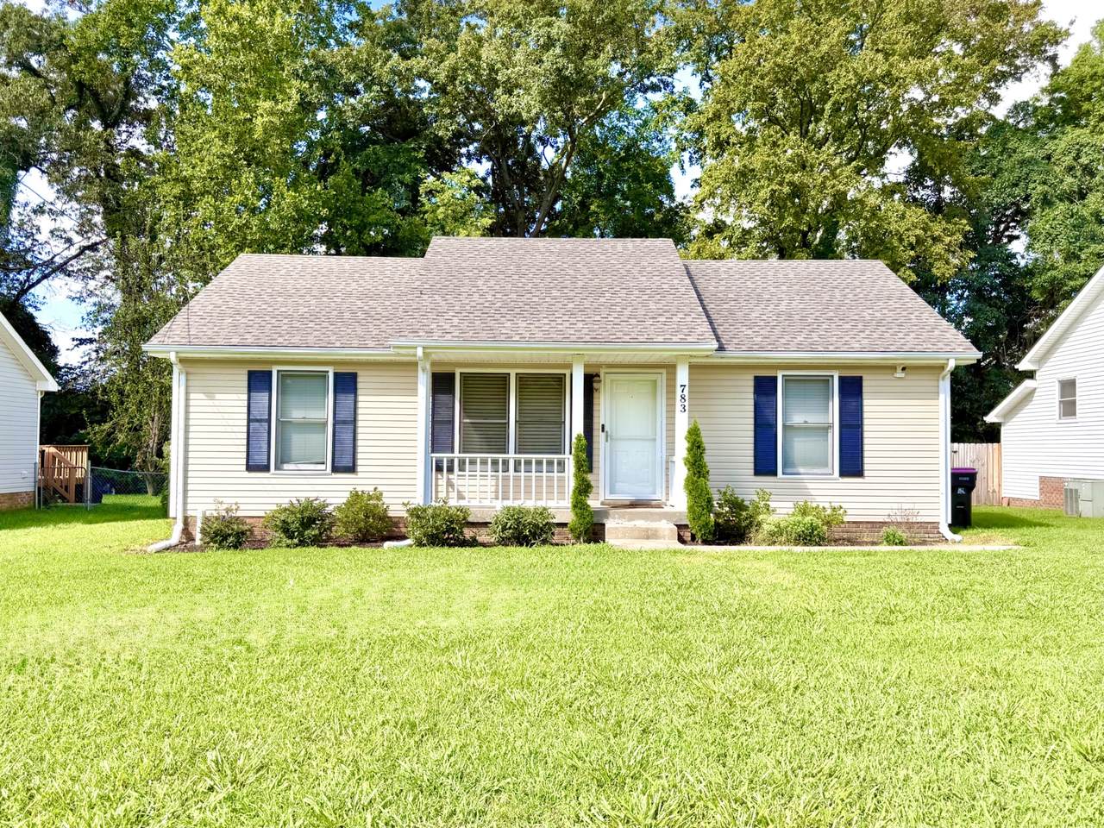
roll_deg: -0.1
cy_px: 414
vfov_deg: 56.8
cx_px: 552
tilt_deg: +2.0
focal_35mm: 24
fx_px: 765
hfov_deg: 71.6
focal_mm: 6.76
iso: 80
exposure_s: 1/2370
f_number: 1.78
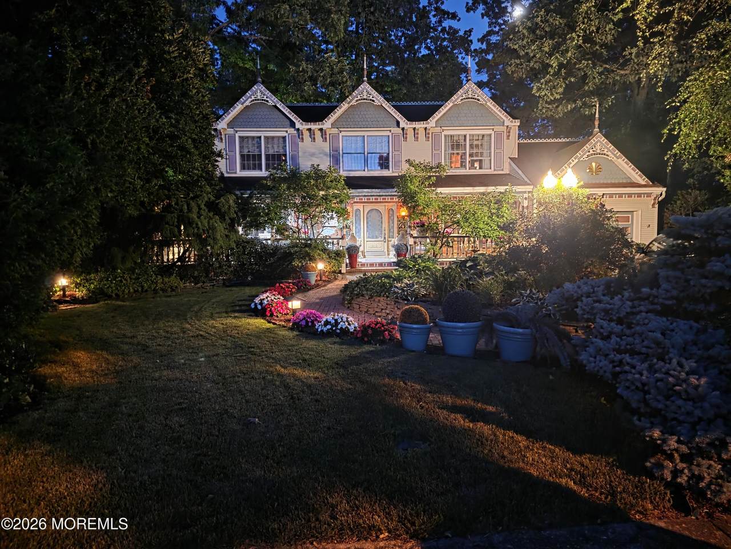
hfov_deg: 73.9
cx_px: 366
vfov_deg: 58.9
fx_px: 486
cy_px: 274
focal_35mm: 23
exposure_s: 1/15
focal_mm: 6.3
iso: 2500
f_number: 1.7
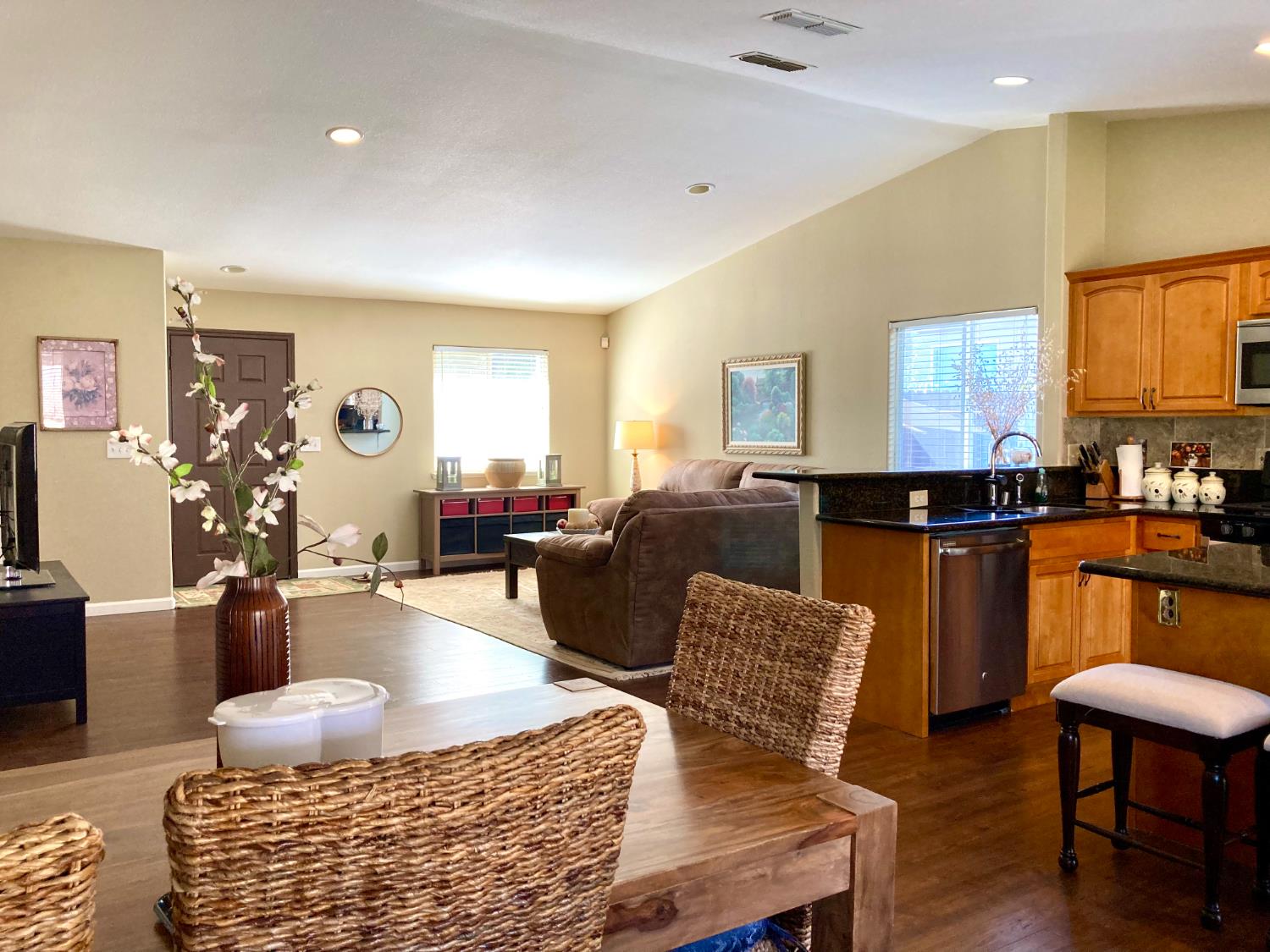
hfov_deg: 63.4
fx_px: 1027
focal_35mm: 28
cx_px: 635
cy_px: 476
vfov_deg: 49.7
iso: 100
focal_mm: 3.99
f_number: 1.8
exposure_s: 1/60
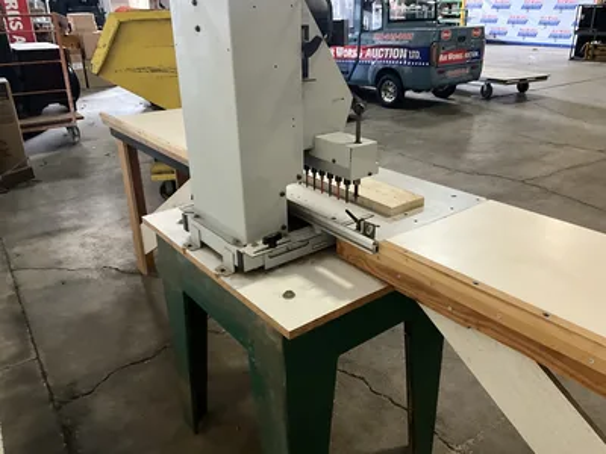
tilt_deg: -25.4
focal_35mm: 29
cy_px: 227
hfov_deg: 61.7
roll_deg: +1.5
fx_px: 508
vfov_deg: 48.2
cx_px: 303
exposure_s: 1/56
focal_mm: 3
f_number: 1.8
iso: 320
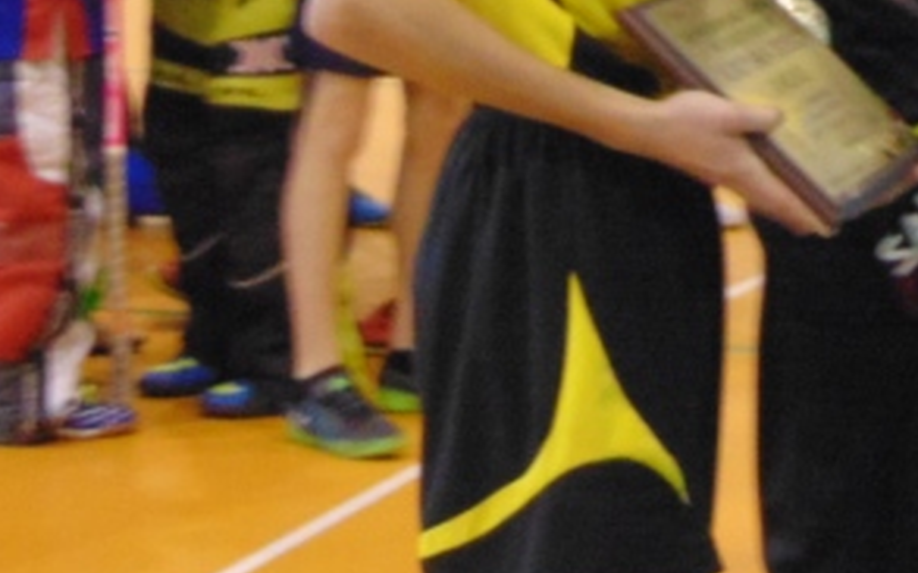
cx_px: 1432
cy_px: -291
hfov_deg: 10.9
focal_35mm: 185
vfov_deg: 7.0
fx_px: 4628
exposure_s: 1/25
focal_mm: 9
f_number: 3.5
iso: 400
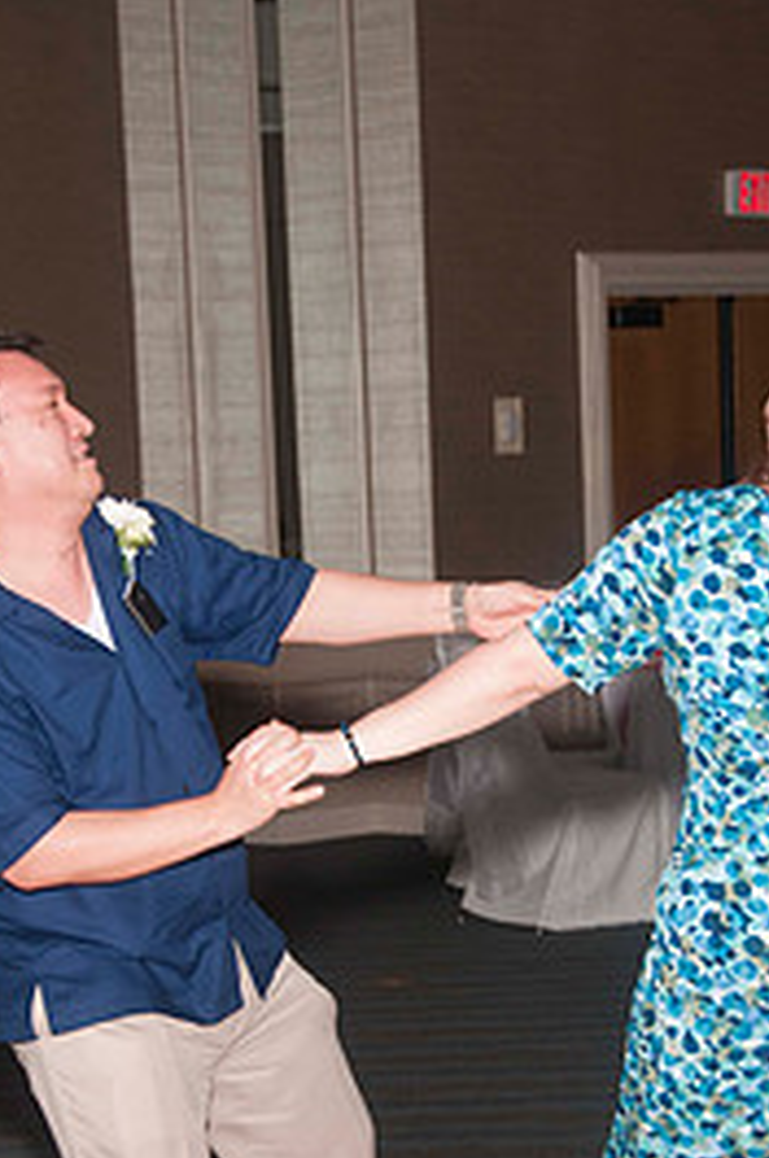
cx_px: 452
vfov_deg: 17.4
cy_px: 830
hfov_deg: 11.7
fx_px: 3758
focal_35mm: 117
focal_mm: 46
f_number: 5.6
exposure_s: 1/60
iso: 400
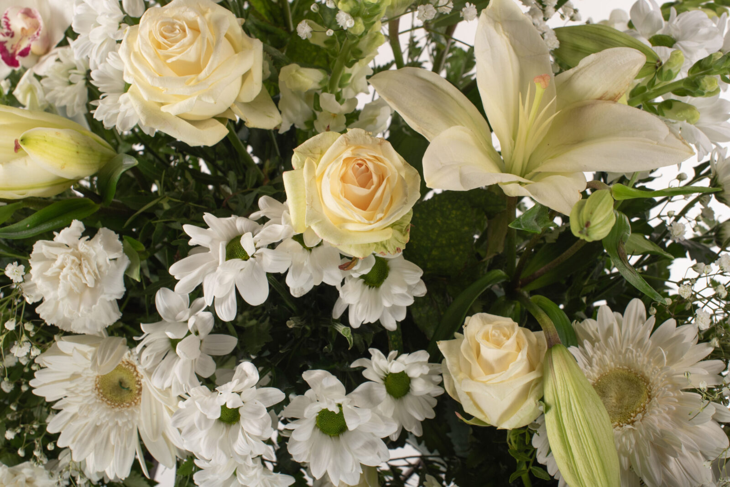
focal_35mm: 50
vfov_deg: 27.0
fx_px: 1014
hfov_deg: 39.6
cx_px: 365
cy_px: 244
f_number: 11
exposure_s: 1/160
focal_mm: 50
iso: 400
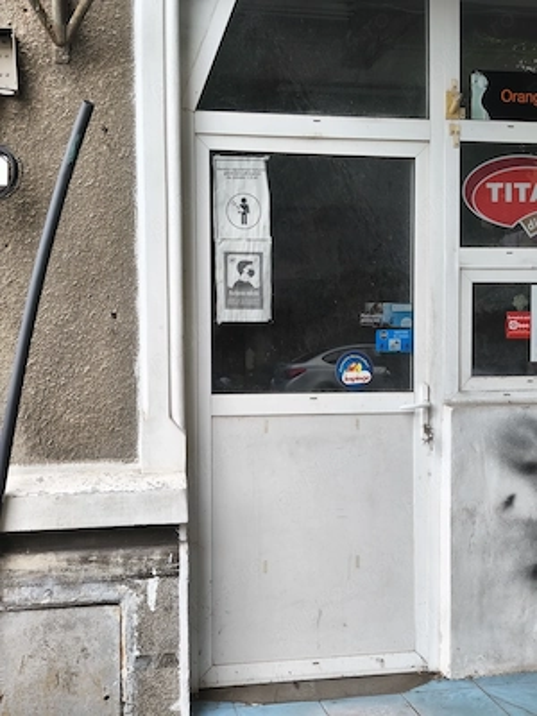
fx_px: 951
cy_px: 358
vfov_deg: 41.2
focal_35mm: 46
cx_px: 268
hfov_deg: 31.5
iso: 64
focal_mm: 6.18
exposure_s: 1/100
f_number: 1.65
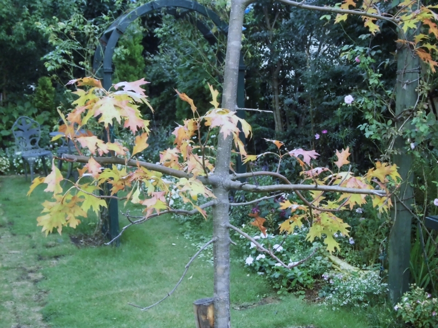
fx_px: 759
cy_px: 164
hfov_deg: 32.2
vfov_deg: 24.4
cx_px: 219
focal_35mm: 60
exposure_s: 1/60
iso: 400
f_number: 3.9
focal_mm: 10.7
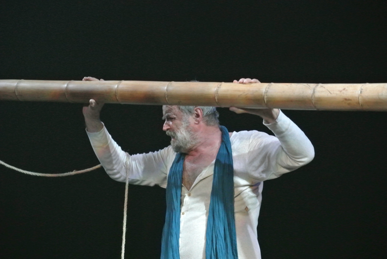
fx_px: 1927
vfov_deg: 7.7
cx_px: 194
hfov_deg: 11.5
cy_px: 130
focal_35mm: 179
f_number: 4.5
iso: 3200
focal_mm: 66.4
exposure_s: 1/80
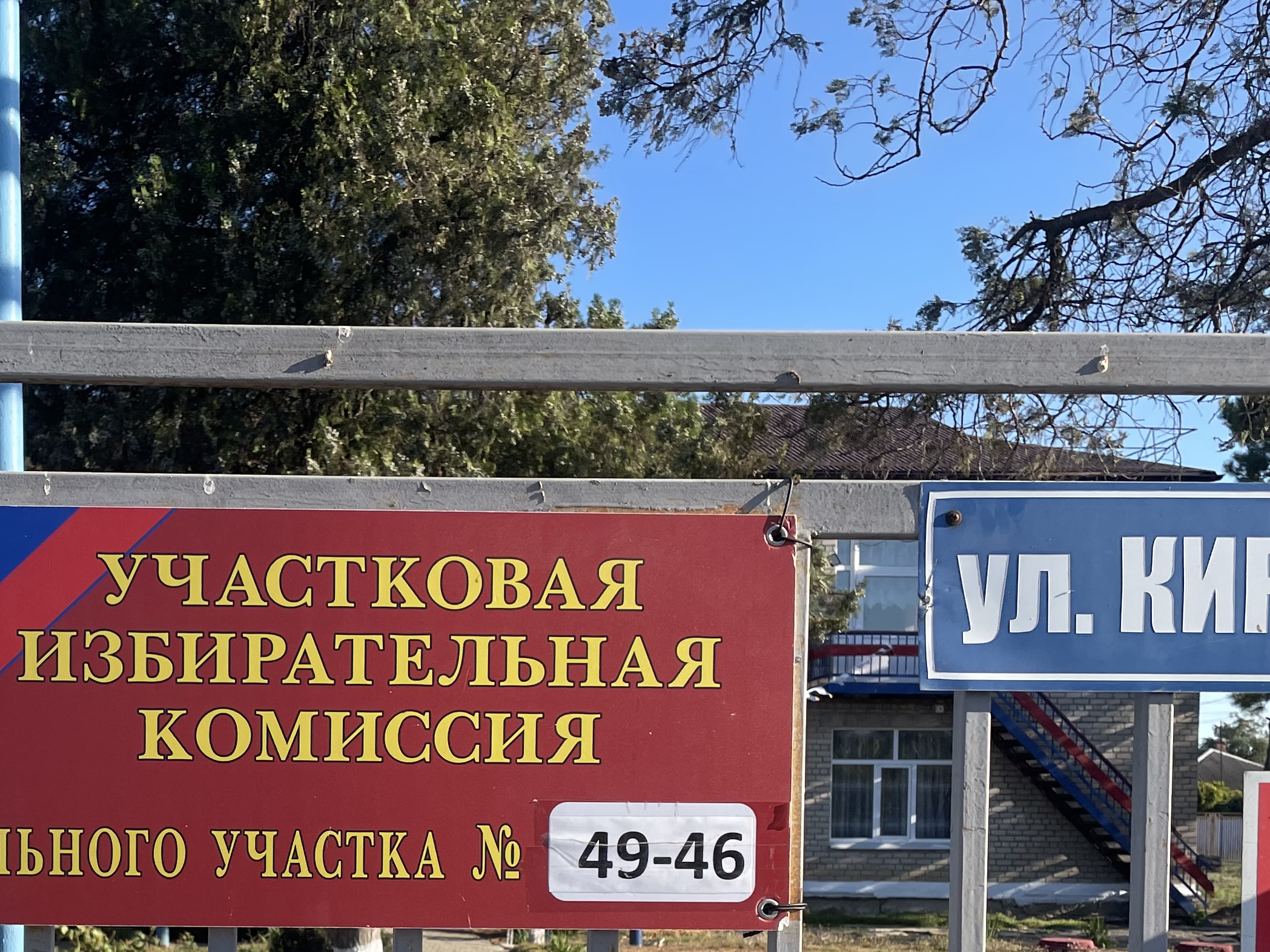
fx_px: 1834
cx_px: 319
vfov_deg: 27.9
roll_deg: -0.7
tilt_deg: -2.0
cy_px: 870
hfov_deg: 37.3
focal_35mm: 50
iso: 32
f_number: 1.6
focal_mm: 4.2
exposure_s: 1/1642
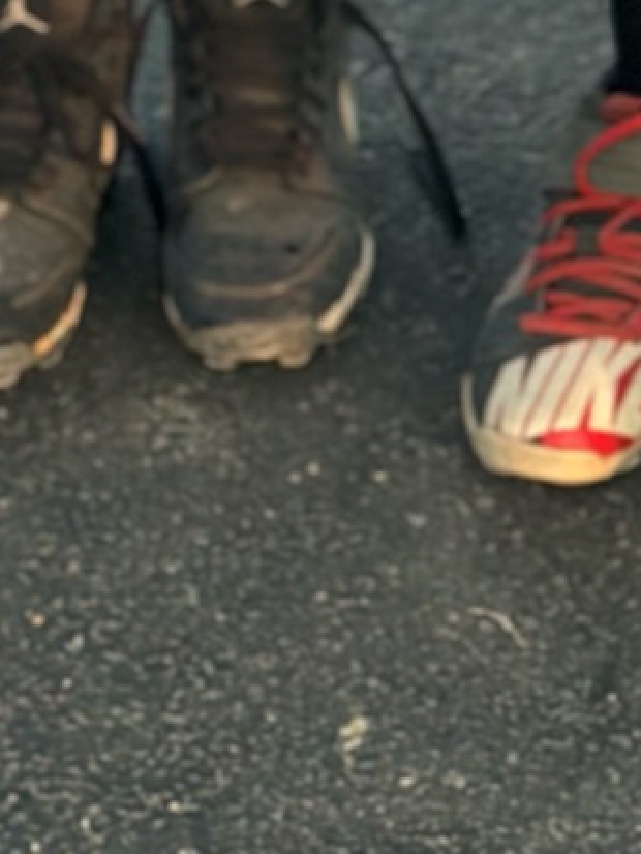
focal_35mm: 238
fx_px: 5873
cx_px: 531
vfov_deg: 7.7
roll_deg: -0.1
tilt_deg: -14.4
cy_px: -1261
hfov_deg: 6.2
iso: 80
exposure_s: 1/291
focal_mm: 6.86
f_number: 1.78
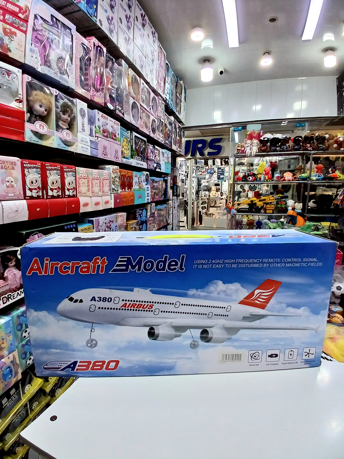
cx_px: 172
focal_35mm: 17
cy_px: 230
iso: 64
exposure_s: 1/120
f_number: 2.2
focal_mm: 1.4
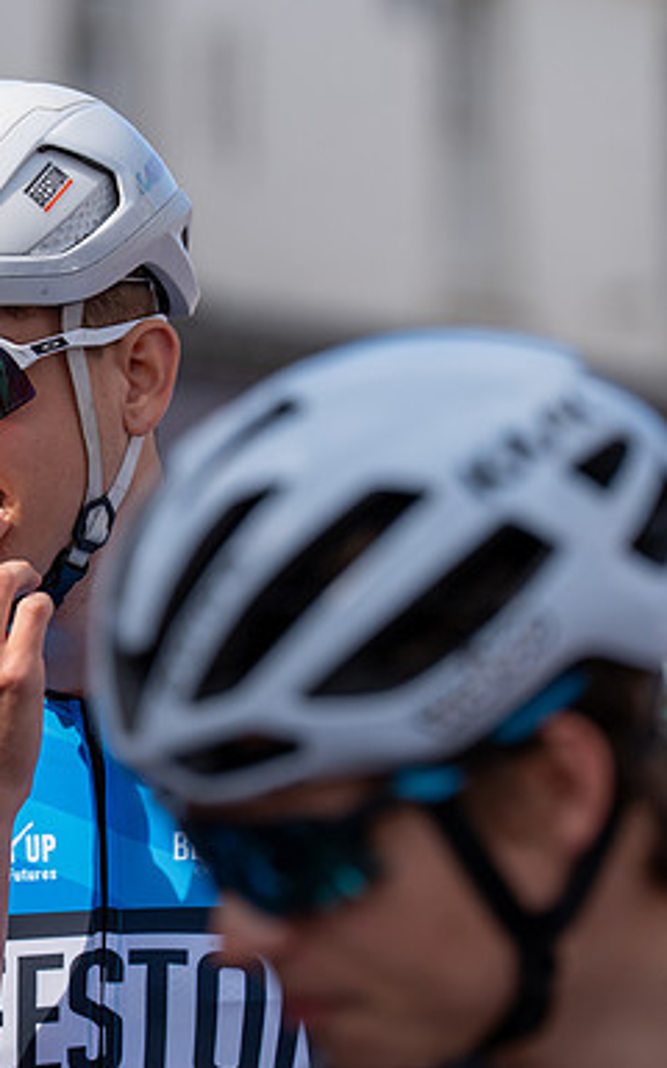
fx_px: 8289
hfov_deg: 4.6
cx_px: -47
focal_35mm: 285
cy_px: 533
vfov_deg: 7.4
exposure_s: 1/1250
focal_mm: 185
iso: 250
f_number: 4.5
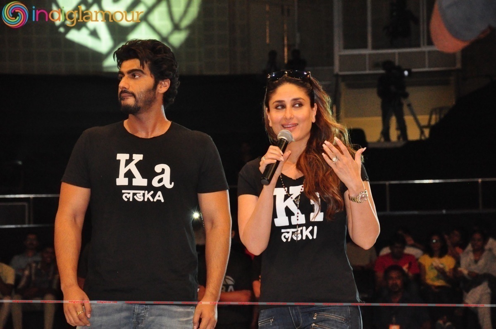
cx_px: 248
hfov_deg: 13.1
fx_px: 2167
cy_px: 164
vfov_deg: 8.7
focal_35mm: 158
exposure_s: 1/125
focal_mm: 105
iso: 3200
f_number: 5.6
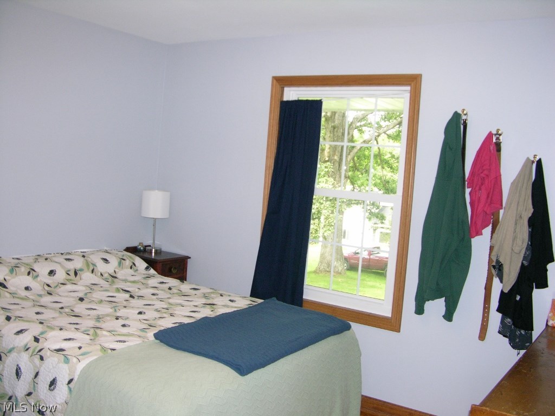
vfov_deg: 40.7
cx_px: 278
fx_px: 561
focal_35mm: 35
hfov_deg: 52.6
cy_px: 208
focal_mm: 8.9
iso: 200
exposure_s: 1/60.1
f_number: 2.8
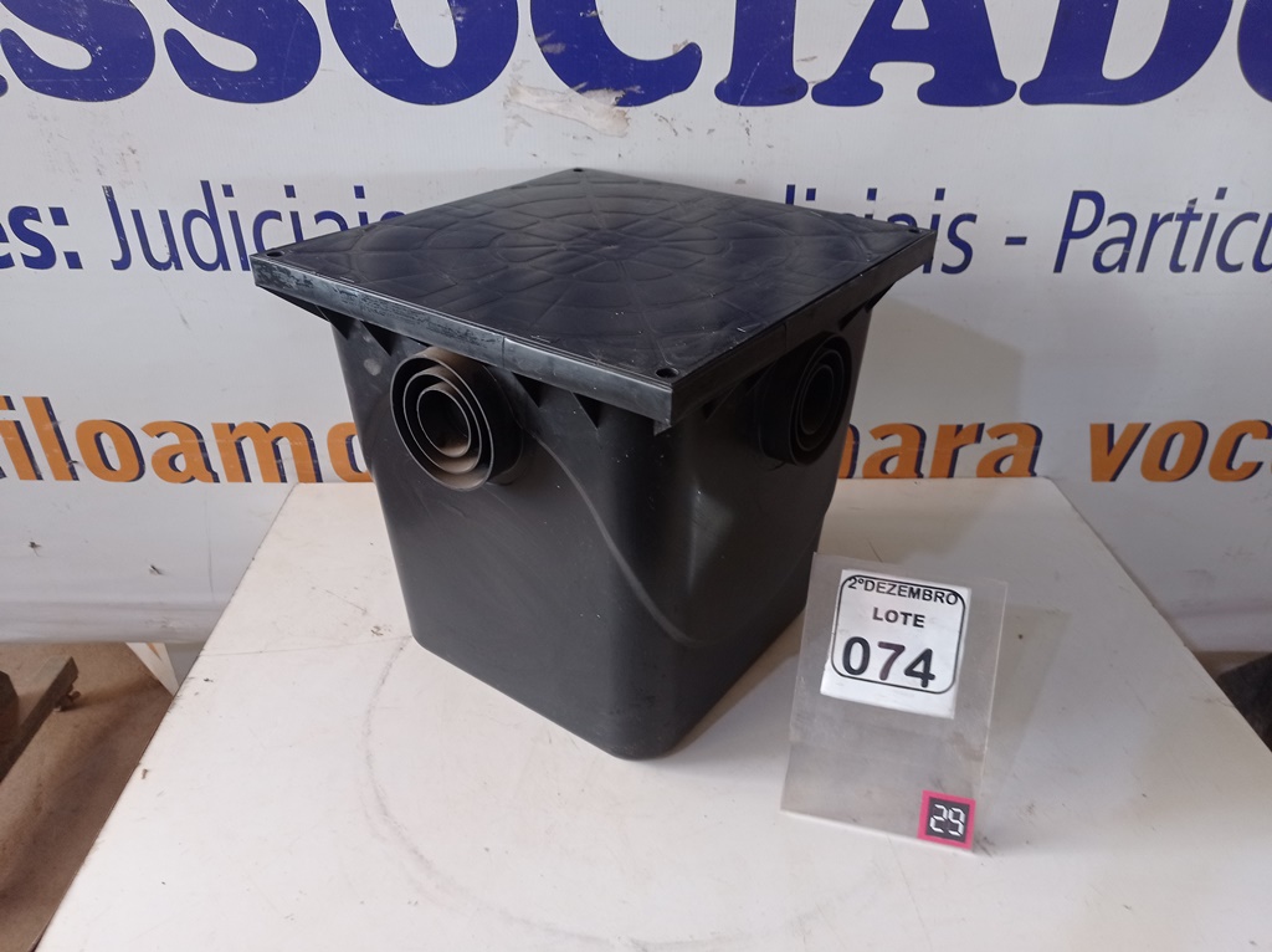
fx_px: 1028
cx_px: 636
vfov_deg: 49.7
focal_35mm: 28
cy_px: 476
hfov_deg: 63.5
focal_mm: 4.7
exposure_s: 1/40
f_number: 1.79
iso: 218
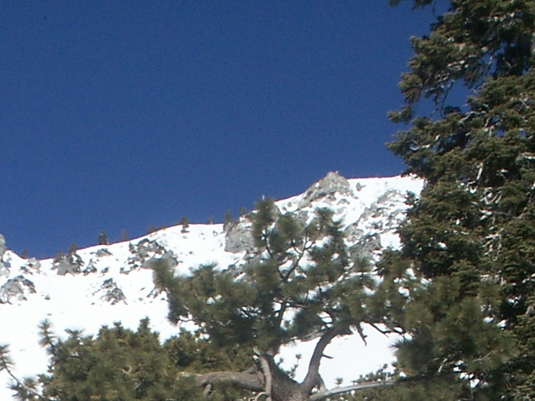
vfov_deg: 10.0
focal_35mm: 140
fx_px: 2163
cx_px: 113
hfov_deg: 14.0
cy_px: 729
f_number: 7.1
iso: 50
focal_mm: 7.7
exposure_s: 1/400
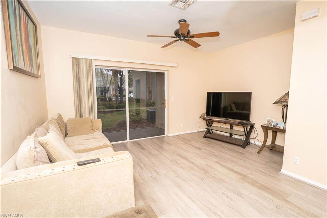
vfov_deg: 70.7
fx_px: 153
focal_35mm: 17
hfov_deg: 93.6
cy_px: 109
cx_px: 164
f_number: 6.3
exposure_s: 1/250
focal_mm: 16.9
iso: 250
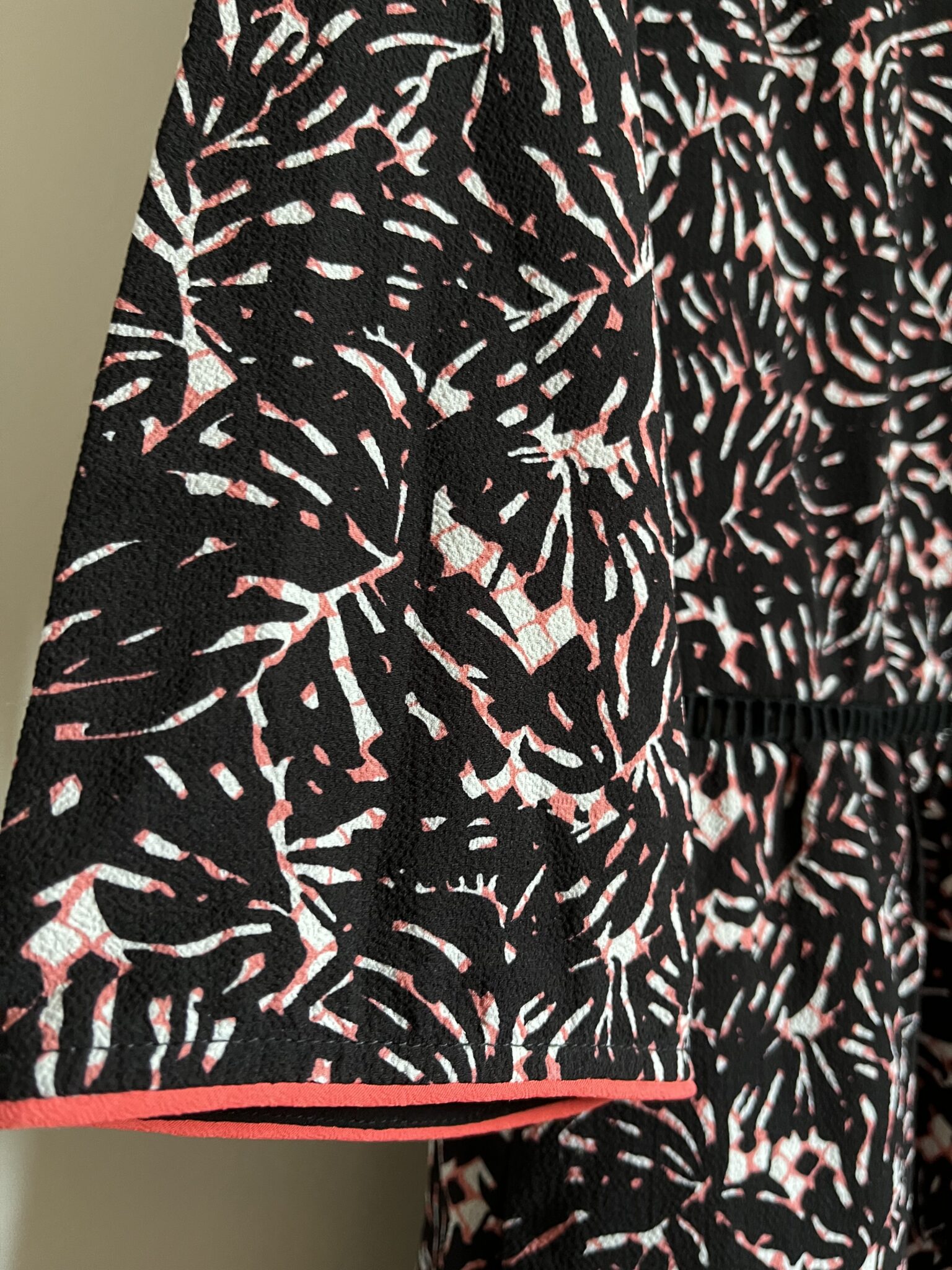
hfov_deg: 53.1
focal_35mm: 26
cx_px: 476
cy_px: 635
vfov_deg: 67.3
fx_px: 953
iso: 400
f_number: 1.6
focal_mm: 5.1
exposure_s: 1/40
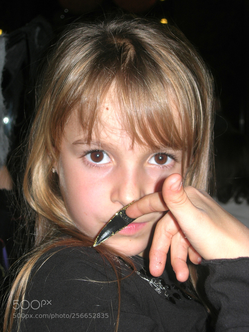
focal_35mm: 82
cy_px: 166
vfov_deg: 23.8
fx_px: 786
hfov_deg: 18.0
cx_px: 124
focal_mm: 17
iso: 64
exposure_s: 1/60.1
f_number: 4
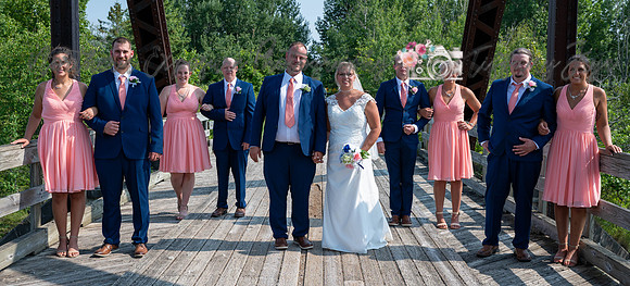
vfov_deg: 24.0
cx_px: 293
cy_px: 147
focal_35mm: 42
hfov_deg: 50.3
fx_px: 671
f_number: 6.3
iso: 100
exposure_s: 1/320
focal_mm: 34.5
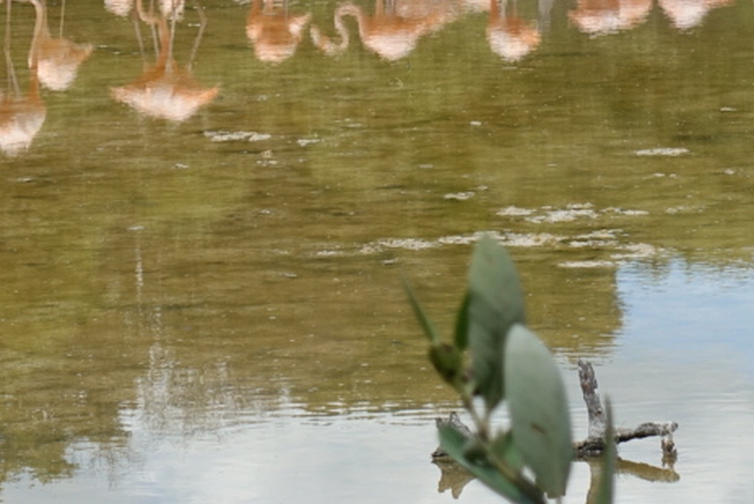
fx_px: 5113
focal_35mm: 244
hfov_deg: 8.4
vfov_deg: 5.6
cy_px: -306
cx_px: 117
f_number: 5.6
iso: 125
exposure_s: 1/320
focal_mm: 25.7
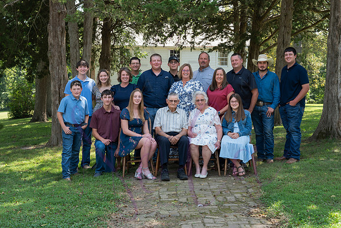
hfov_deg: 38.2
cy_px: 114
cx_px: 170
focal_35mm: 52
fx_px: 493
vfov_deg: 26.0
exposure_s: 1/125
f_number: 8
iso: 400
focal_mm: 52
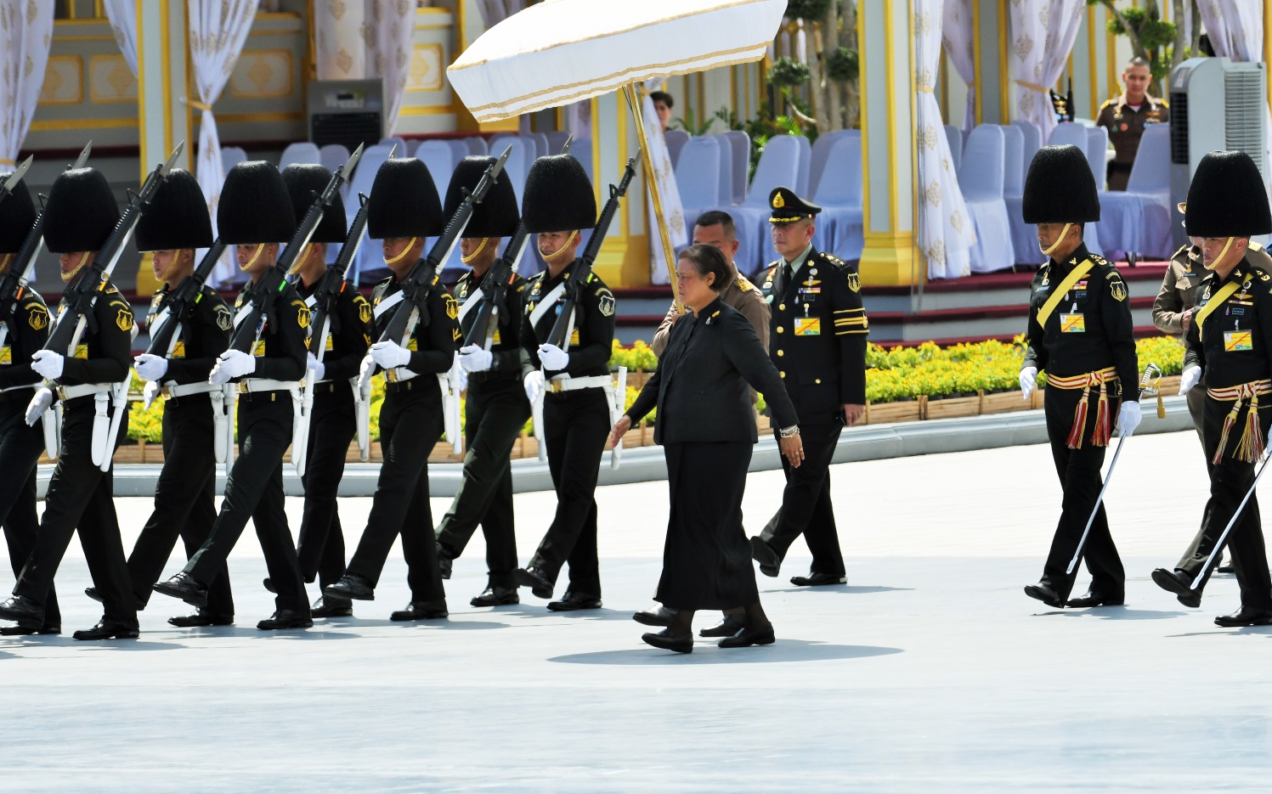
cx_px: 636
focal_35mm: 429
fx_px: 14869
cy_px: 385
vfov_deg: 3.1
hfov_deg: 4.9
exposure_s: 1/1600
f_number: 8
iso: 400
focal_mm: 280
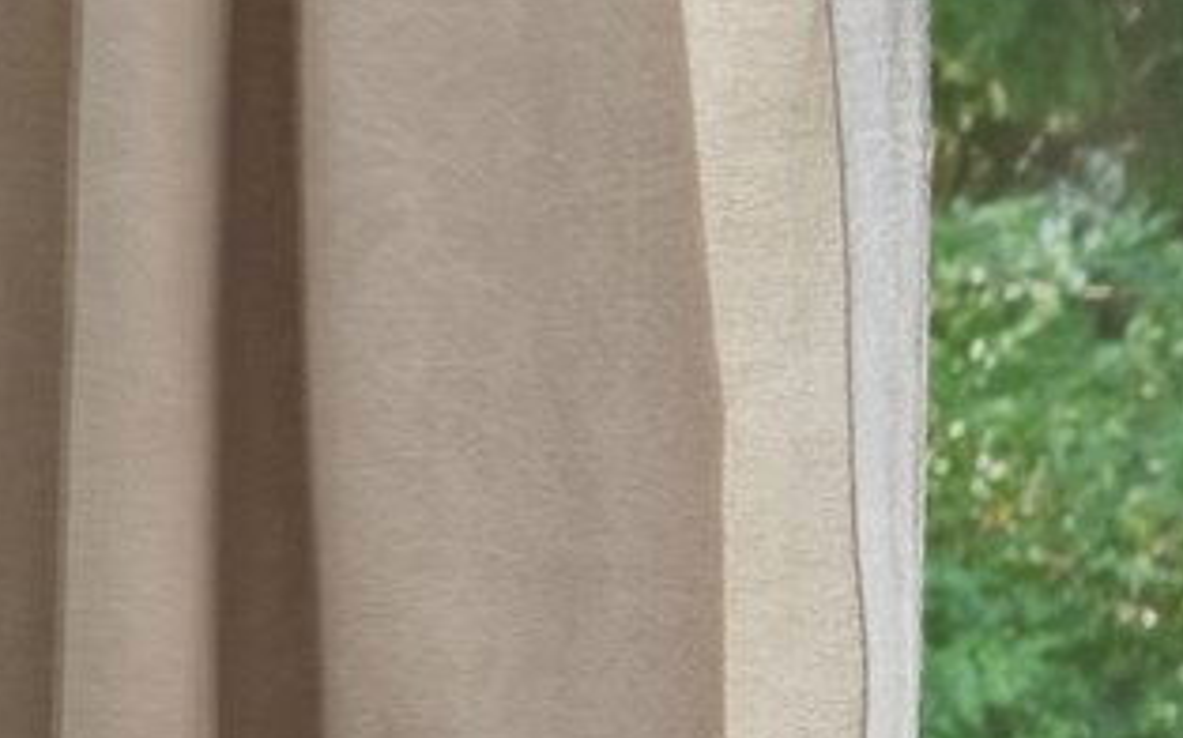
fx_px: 7509
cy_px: 378
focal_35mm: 233
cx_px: 3376
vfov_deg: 5.6
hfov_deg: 7.9
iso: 640
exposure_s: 1/280
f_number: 4
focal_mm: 23
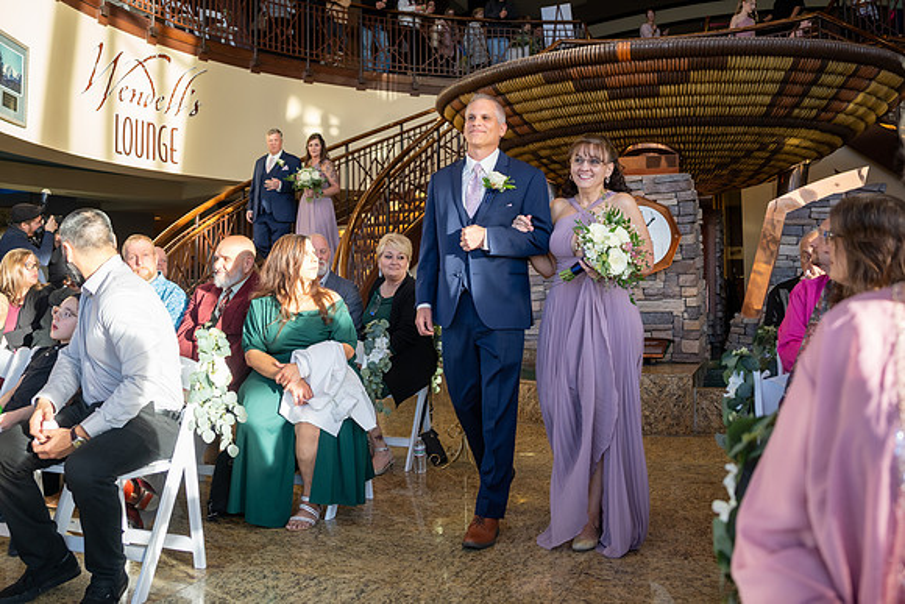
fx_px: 849
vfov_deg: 38.9
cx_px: 421
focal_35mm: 34
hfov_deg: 56.1
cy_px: 229
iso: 200
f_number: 2.8
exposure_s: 1/125
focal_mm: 24
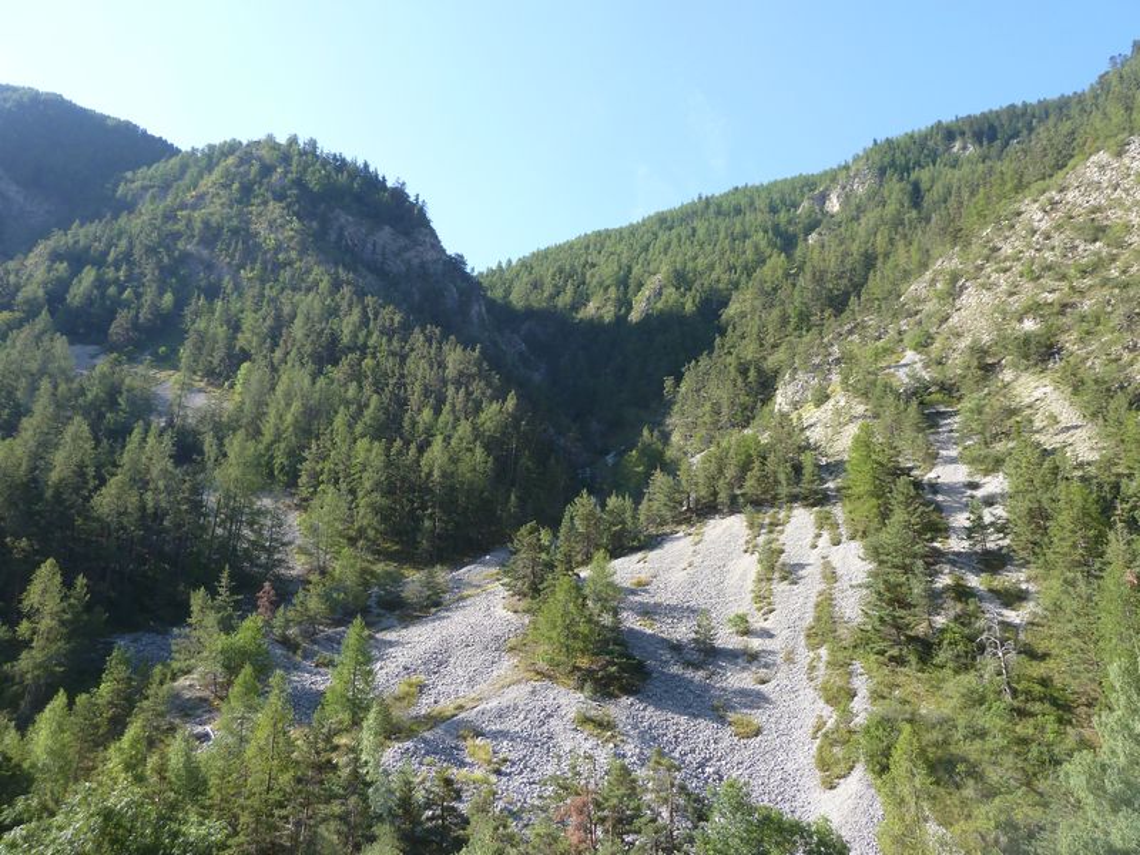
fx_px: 823
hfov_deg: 69.4
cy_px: 428
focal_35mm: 25
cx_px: 570
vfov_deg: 54.9
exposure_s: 1/200
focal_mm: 4.1
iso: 80
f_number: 4
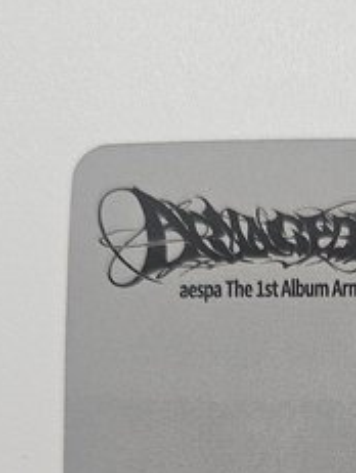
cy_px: 488
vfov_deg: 32.7
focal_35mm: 53
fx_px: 725
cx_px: 329
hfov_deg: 26.5
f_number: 1.7
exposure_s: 1/120
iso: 400
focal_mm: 6.3
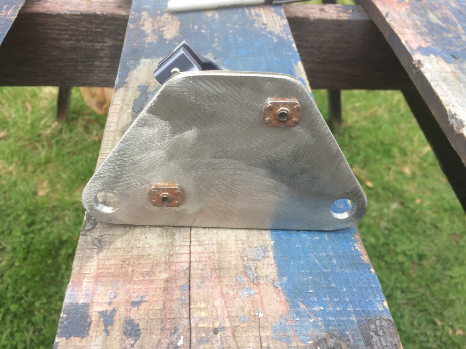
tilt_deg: -47.1
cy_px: 174
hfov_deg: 61.7
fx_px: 390
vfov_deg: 48.2
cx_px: 233
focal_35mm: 29
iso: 32
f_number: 2.2
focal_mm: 4.15
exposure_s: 1/60
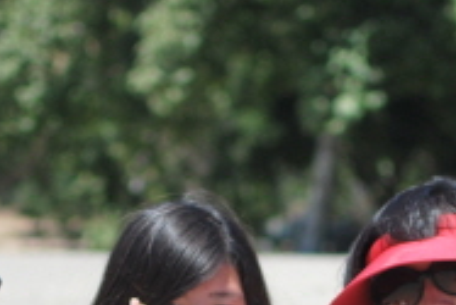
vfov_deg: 7.6
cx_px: 185
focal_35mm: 180
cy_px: 386
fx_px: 2278
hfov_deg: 11.4
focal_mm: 35
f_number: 1.8
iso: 100
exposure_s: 1/4000
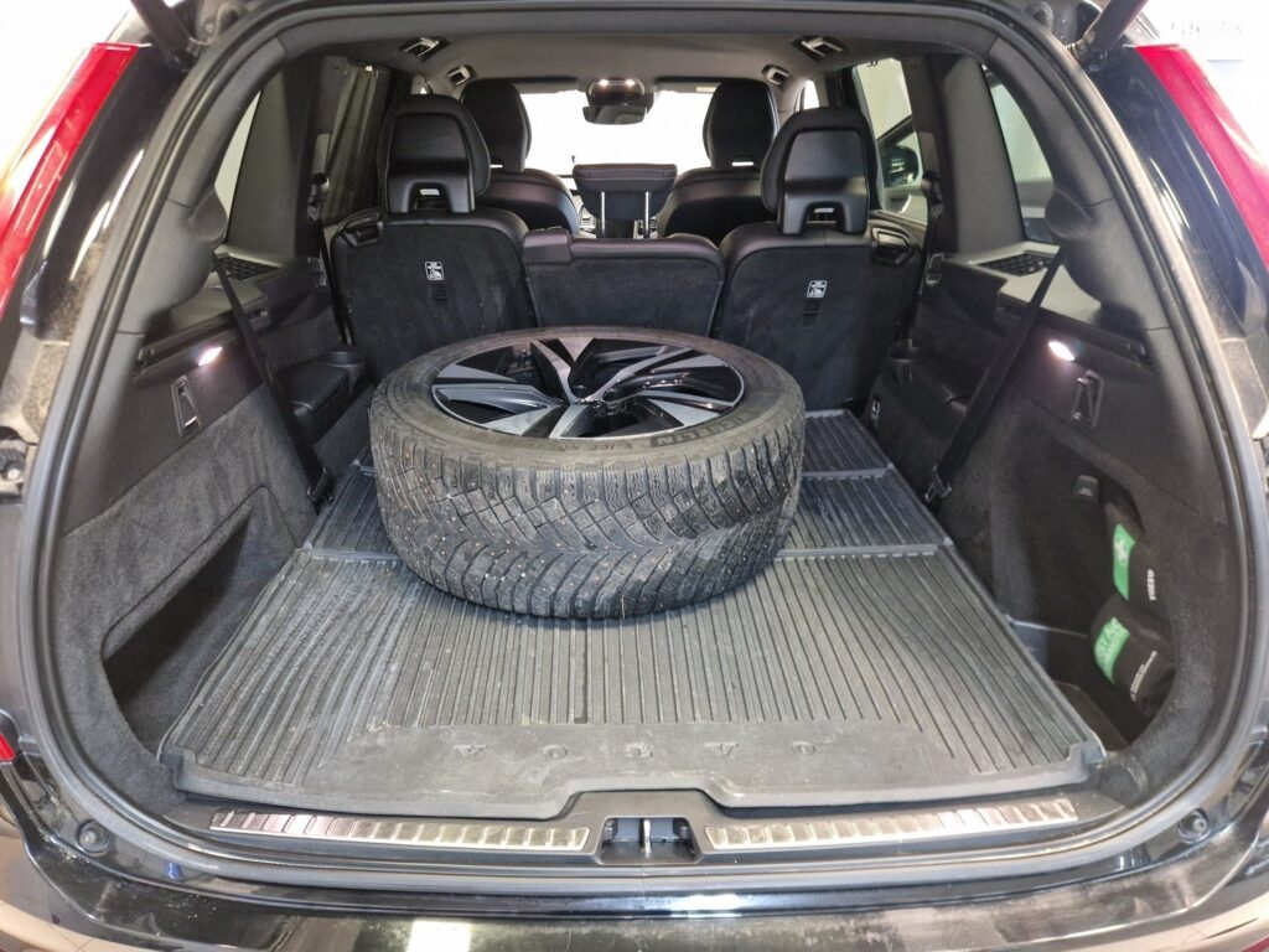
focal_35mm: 23
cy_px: 476
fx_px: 843
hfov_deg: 73.9
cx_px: 634
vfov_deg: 58.9
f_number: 1.8
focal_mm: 5.4
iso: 640
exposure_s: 1/50
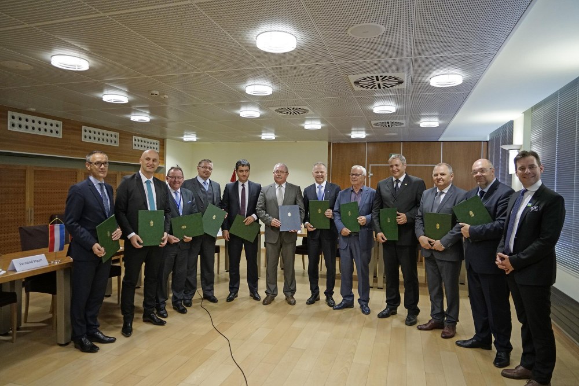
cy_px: 193
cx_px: 290
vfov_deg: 53.1
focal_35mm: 24
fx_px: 386
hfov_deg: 73.7
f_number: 3.5
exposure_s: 1/200
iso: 3200
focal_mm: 24
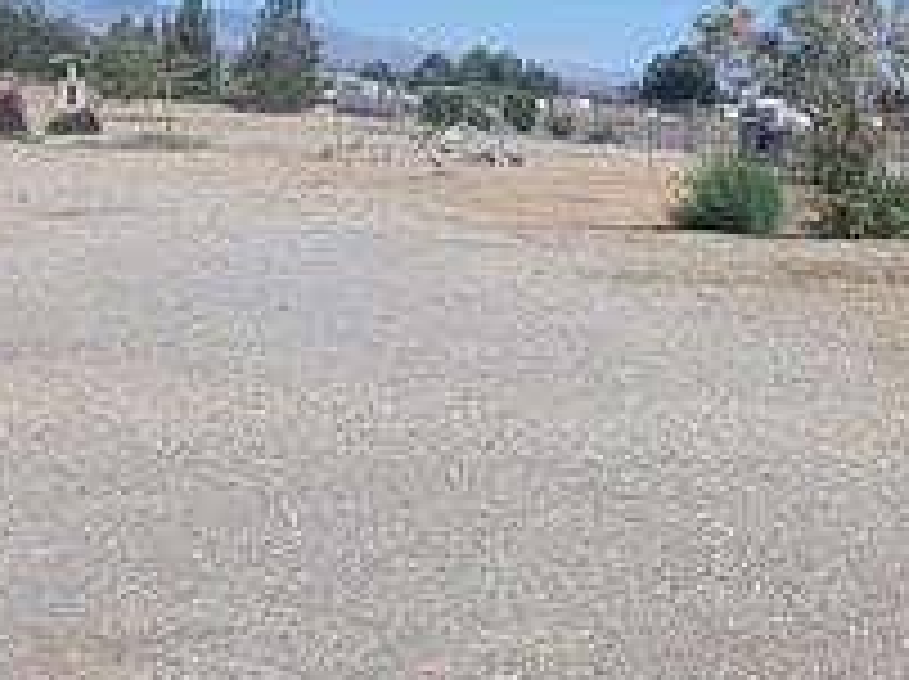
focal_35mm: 66
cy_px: 275
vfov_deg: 22.2
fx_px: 1731
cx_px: 1166
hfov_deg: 25.5
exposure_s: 1/2186
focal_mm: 2.2
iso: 50
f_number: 2.2
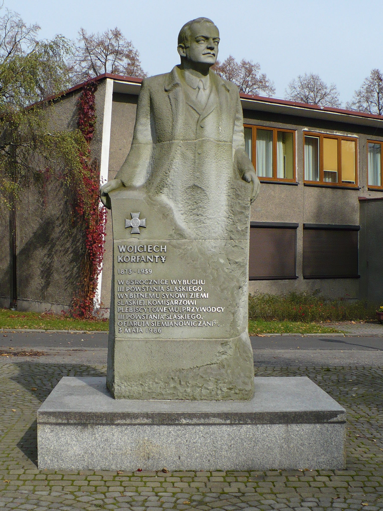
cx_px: 192
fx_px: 811
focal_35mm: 55
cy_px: 256
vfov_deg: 34.9
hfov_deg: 26.6
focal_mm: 6.1
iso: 100
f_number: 2.8
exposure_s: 1/1300
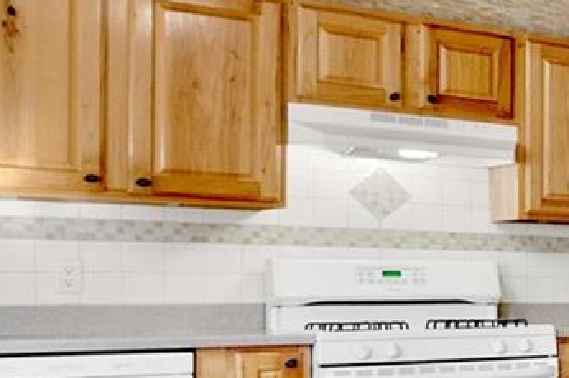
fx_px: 1168
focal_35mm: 74
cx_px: 1225
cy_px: 285
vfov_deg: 18.3
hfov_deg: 17.0
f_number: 14
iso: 640
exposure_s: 1/5
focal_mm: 16
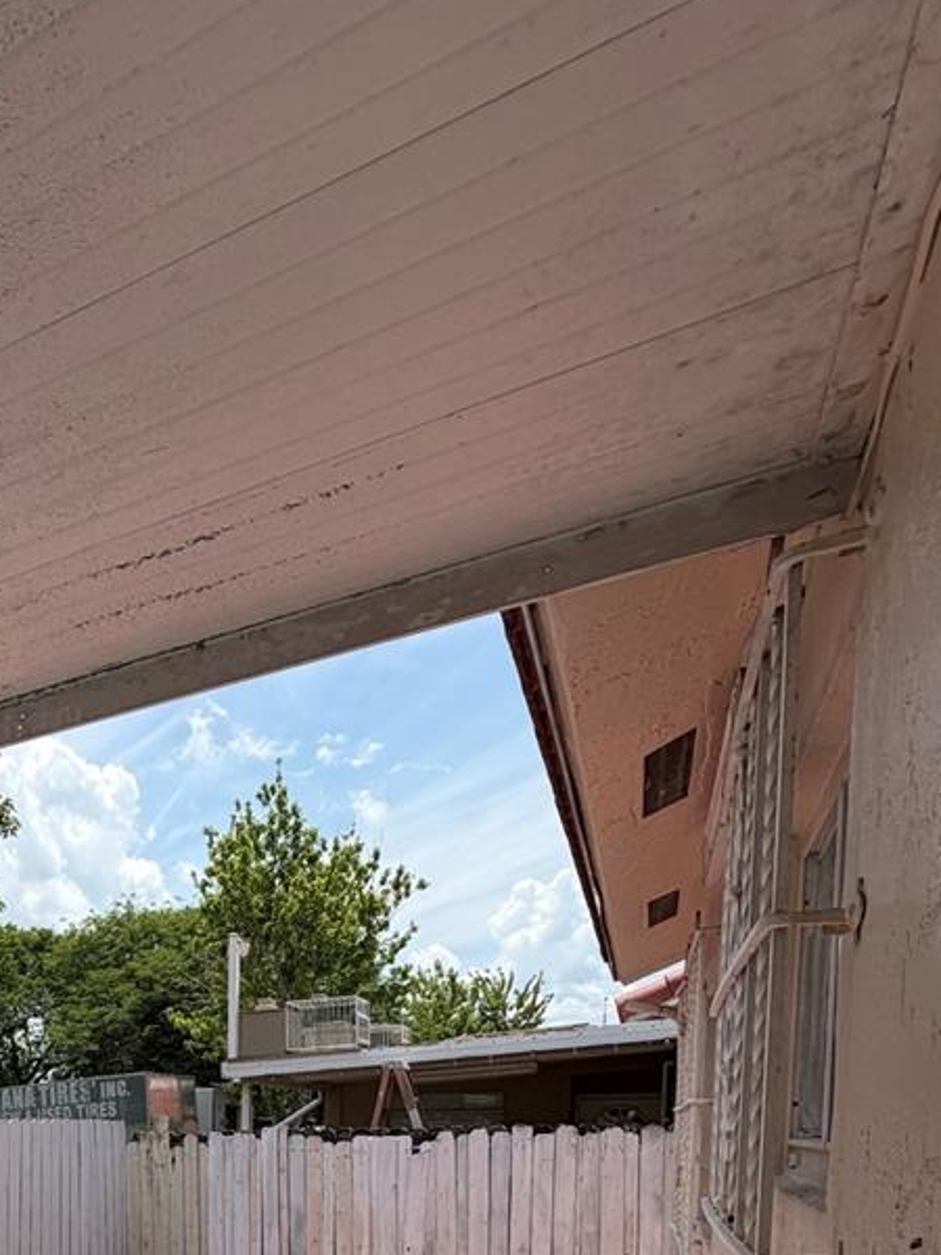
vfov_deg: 52.6
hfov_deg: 45.0
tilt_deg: -3.2
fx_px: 1015
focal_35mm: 28
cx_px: 90
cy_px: 1209
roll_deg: +0.0
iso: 20
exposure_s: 1/1087
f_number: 2.2
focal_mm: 2.22
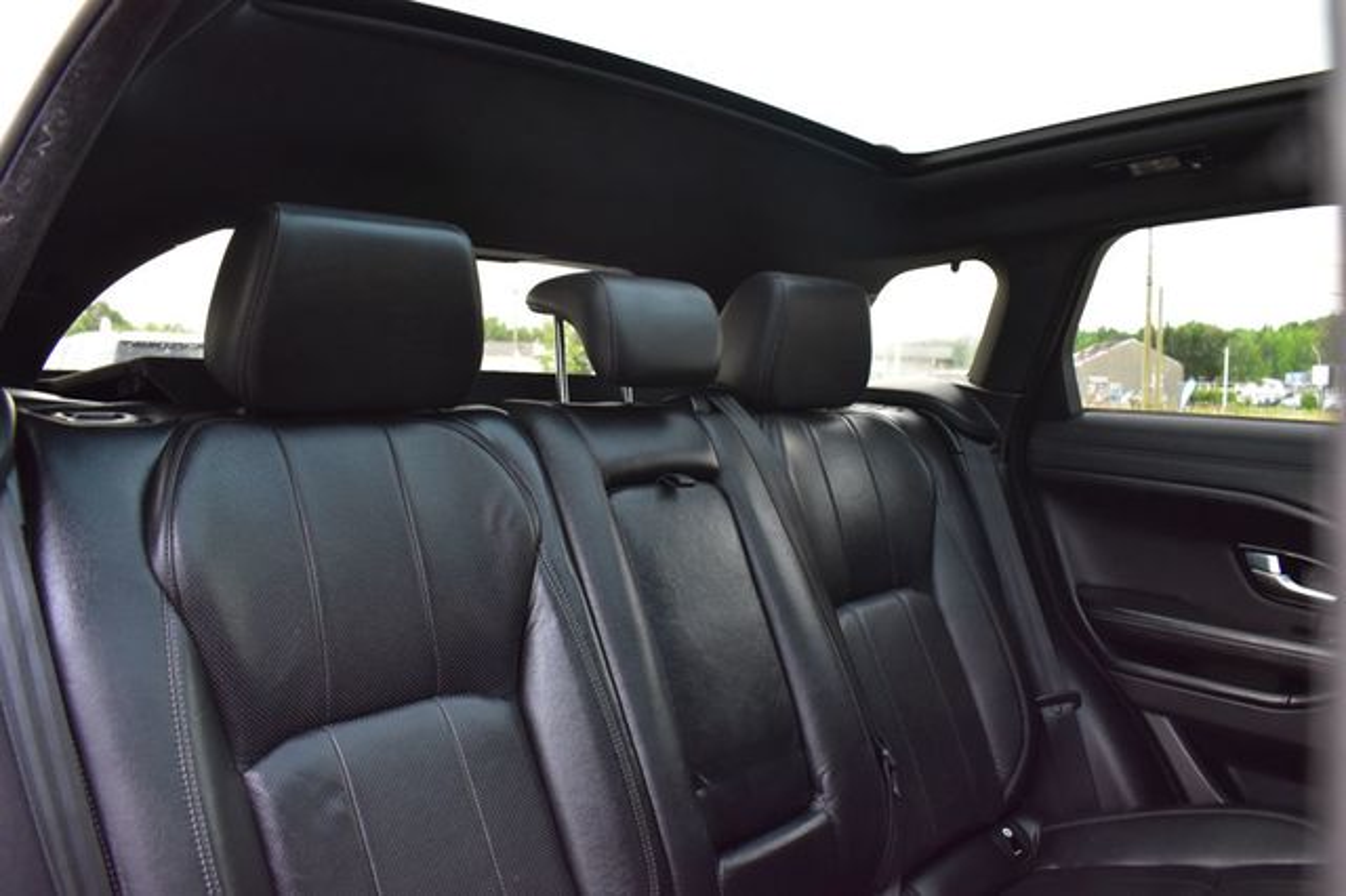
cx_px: 673
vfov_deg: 47.9
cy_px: 448
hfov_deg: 67.4
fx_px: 1009
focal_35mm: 27
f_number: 6.3
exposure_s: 1/15
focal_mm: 18
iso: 1400
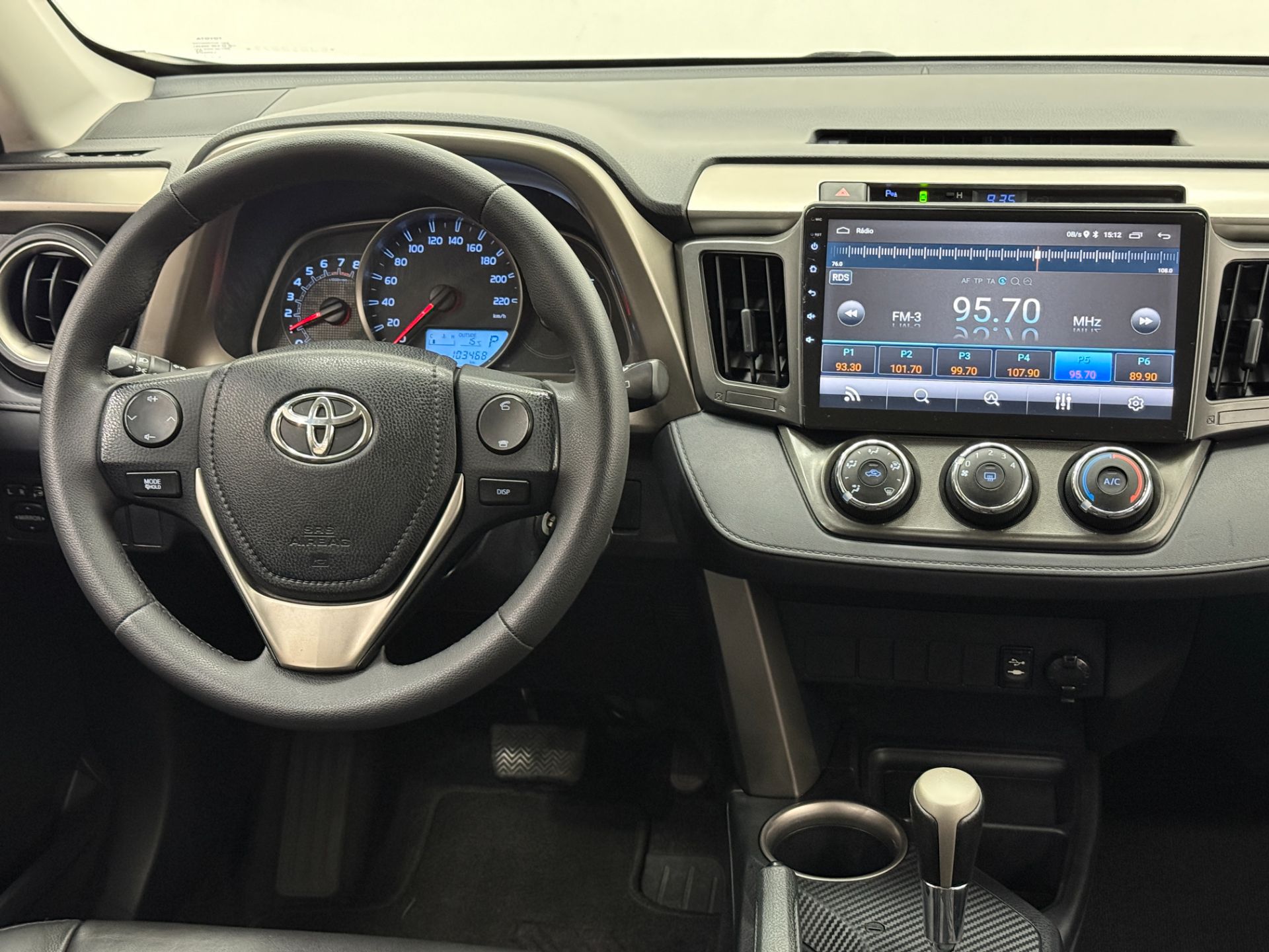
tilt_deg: -21.3
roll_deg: +1.0
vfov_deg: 30.3
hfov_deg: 39.7
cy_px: 476
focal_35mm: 48
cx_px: 634
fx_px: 1760
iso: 500
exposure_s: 1/30
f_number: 1.78
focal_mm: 6.76
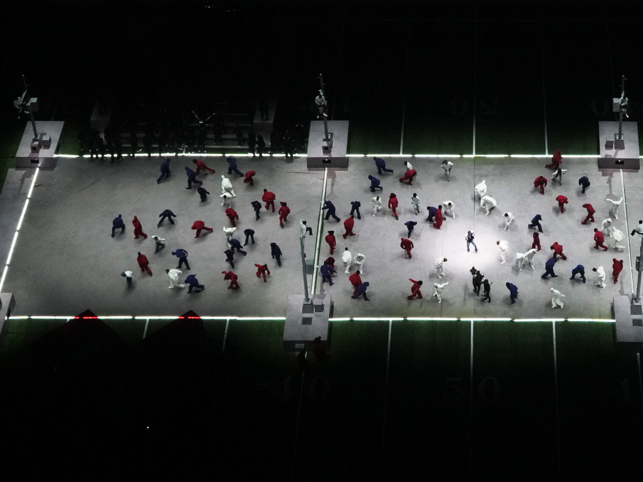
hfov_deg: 25.7
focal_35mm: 75
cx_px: 473
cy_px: 248
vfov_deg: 19.6
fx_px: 1393
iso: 5000
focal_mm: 31
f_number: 5.6
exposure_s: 1/500
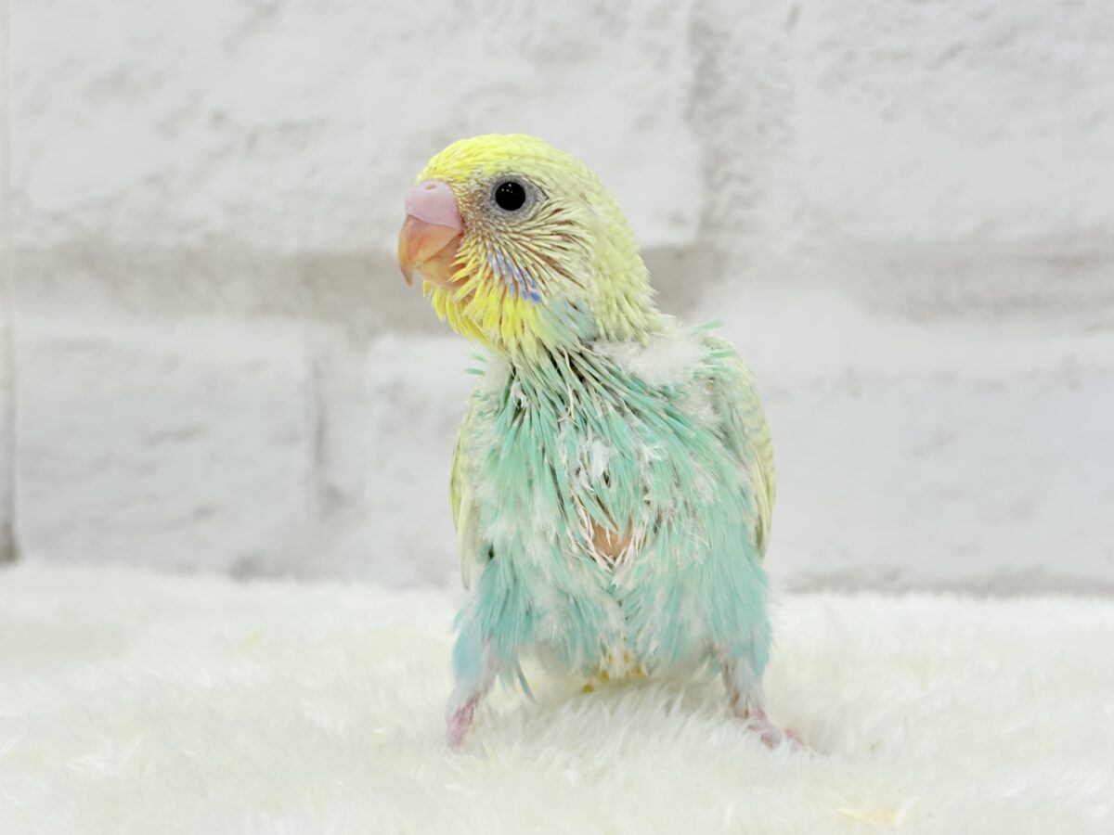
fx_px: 1673
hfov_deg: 36.8
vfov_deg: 28.0
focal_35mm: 52
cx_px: 557
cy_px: 418
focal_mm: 5.96
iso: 50
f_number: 1.6
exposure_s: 1/100
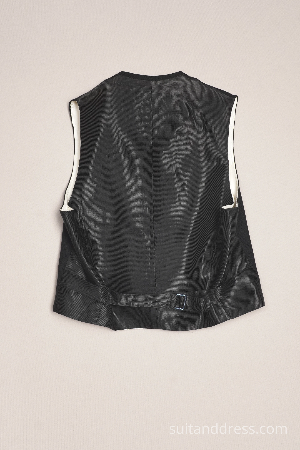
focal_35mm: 48
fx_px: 600
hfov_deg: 28.1
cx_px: 150
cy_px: 225
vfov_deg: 41.1
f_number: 8
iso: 400
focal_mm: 32
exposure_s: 1/20
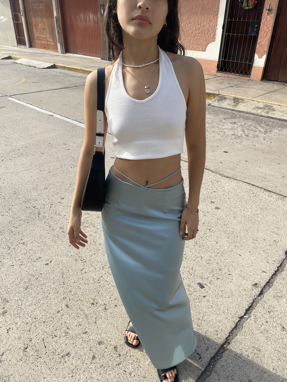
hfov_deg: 53.1
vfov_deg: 67.3
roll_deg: -1.0
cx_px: 144
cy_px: 191
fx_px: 287
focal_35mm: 26
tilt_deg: -29.8
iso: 32
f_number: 1.8
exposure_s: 1/1565
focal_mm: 4.25
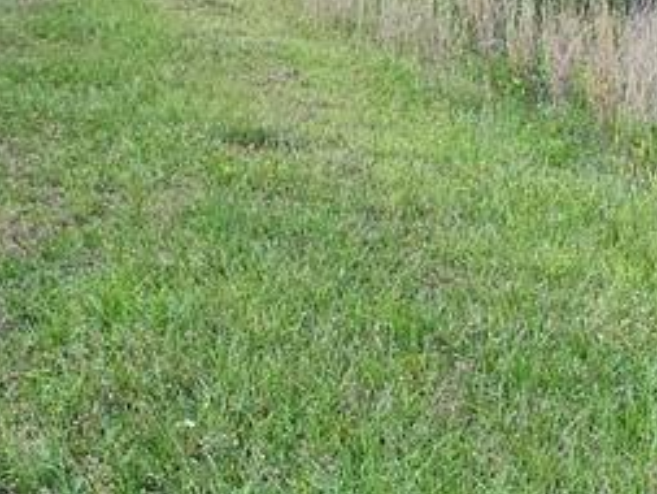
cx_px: 1140
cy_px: 413
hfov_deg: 17.5
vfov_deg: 15.8
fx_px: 1766
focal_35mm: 93
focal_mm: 5.4
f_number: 1.8
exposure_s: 1/120
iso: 400
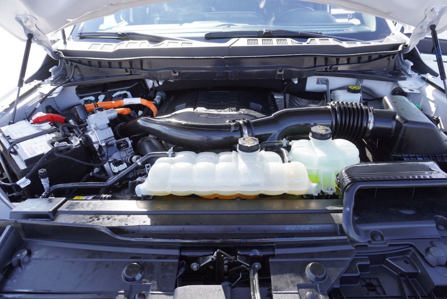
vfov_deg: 53.2
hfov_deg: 73.7
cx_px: 224
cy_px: 150
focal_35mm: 24
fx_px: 298
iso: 100
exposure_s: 1/100
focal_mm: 16
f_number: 4.5
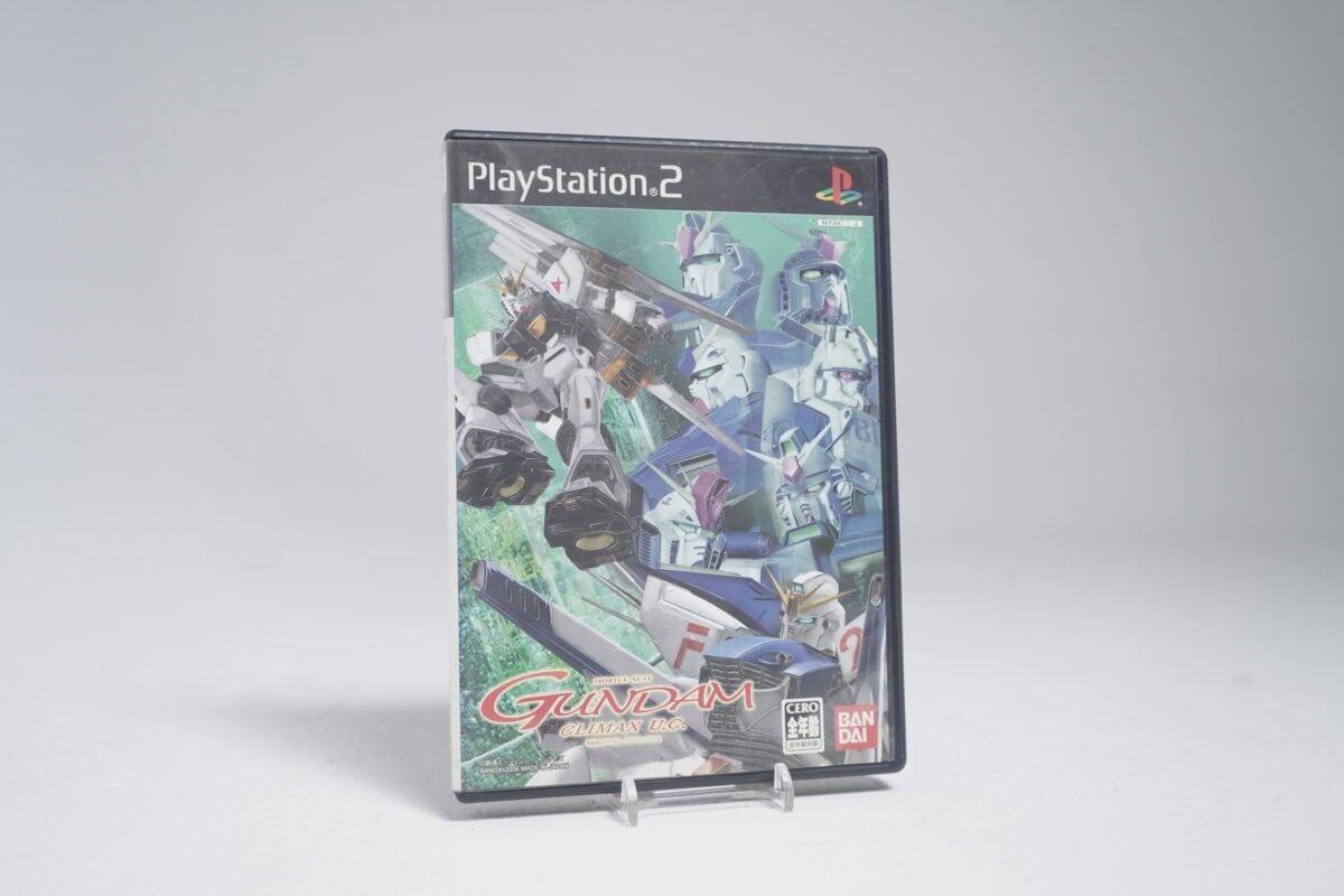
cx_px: 672
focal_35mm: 37
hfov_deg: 51.9
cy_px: 448
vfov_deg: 35.9
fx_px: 1381
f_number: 5.6
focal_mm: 37
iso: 640
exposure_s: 1/20
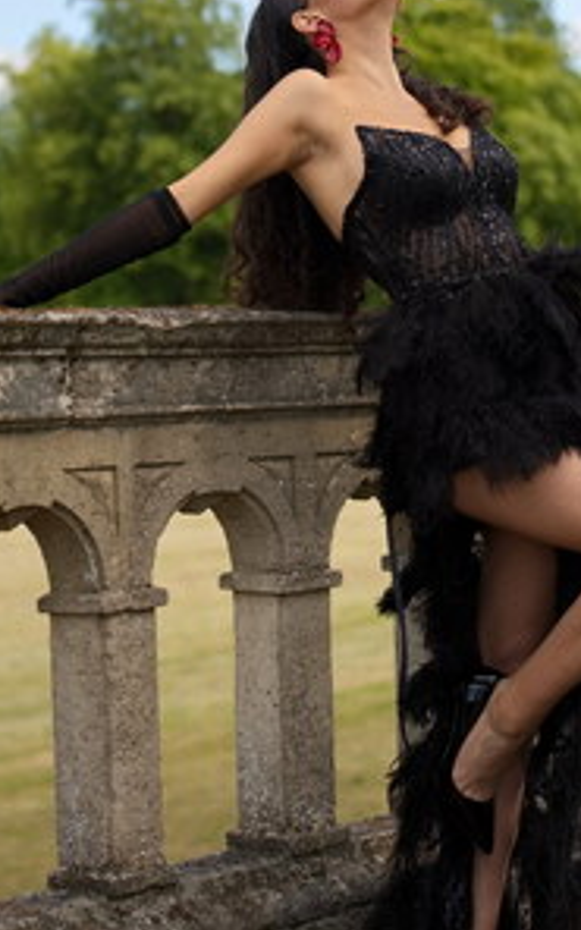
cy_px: 267
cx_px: 418
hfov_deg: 14.0
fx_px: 2356
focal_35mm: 93
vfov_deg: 22.2
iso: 100
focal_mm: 45
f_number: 2.2
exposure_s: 1/2000
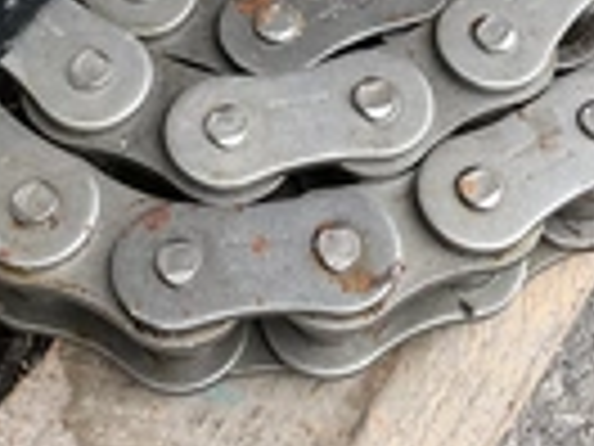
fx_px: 1510
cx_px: 324
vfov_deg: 15.5
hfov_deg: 22.2
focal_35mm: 88
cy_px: -221
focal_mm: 3
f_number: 1.8
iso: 20
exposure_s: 1/124
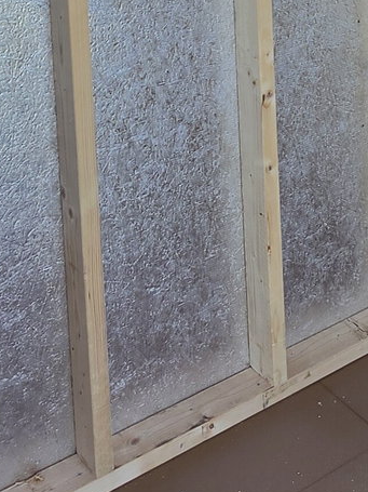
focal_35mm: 61
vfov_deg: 26.4
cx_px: 282
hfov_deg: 23.7
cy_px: -165
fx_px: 865
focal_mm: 2.2
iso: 25
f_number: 1.9
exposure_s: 1/120
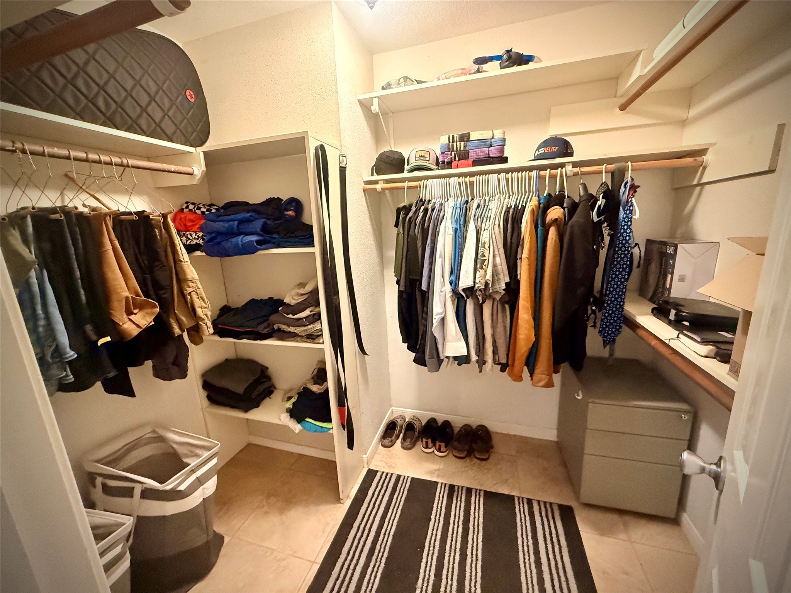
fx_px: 320
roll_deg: +3.1
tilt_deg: -12.9
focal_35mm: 14
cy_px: 296
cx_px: 396
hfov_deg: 102.1
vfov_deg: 85.7
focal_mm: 2.22
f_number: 2.2
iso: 800
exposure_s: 1/60
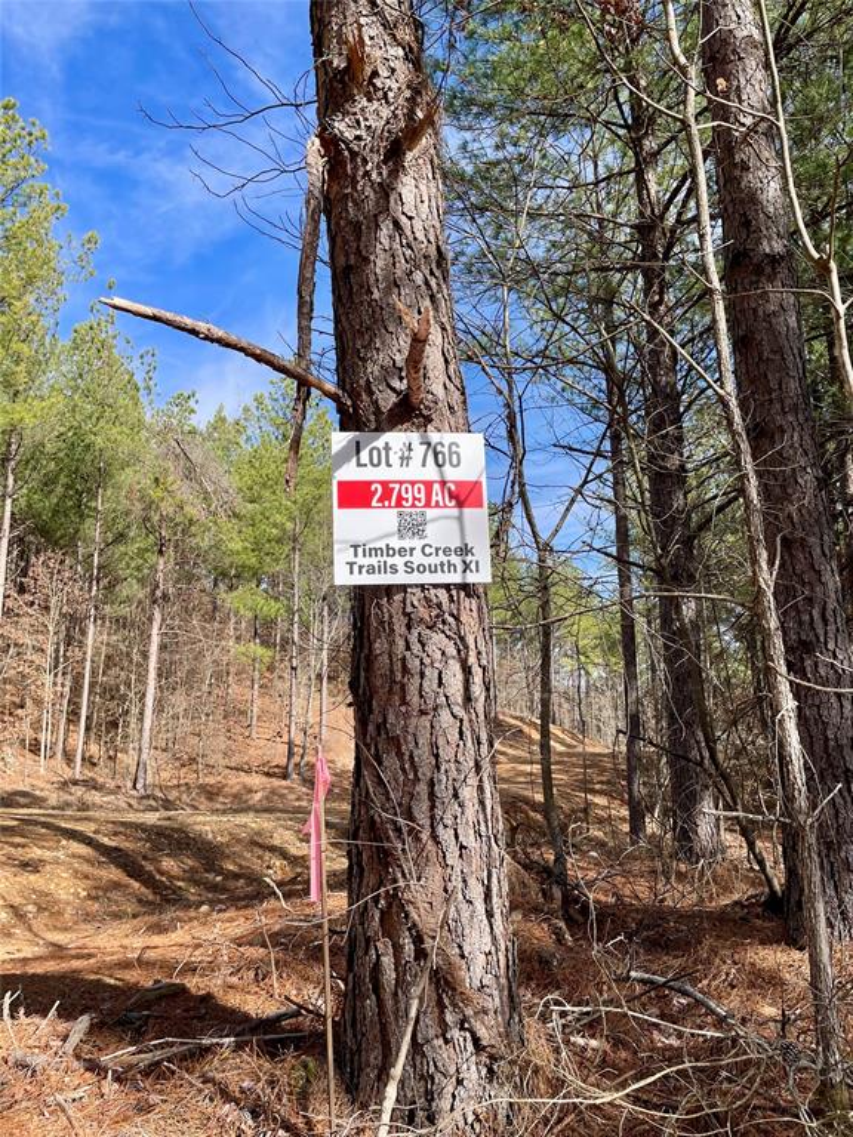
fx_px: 854
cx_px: 426
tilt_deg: +13.6
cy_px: 568
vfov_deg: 67.3
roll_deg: +0.8
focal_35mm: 26
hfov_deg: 53.1
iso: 32
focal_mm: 4.2
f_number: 1.6
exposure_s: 1/1473
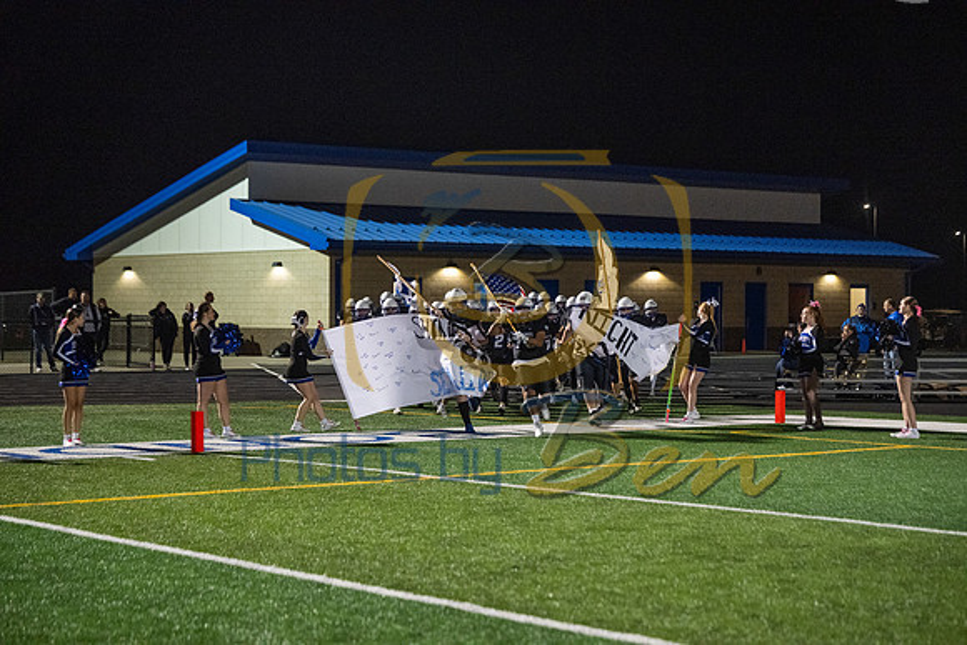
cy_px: 322
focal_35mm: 70
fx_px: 1881
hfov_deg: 28.8
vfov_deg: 19.5
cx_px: 484
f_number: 2.8
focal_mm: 70
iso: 4000
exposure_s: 1/1000
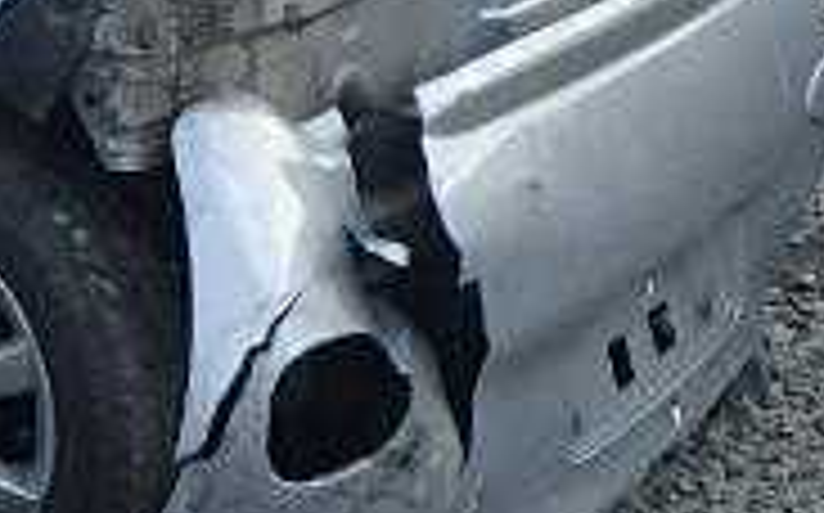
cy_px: 40
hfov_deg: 15.6
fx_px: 2827
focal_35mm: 126
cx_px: -306
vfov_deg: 10.3
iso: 125
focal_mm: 6
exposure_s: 1/125
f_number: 4.9
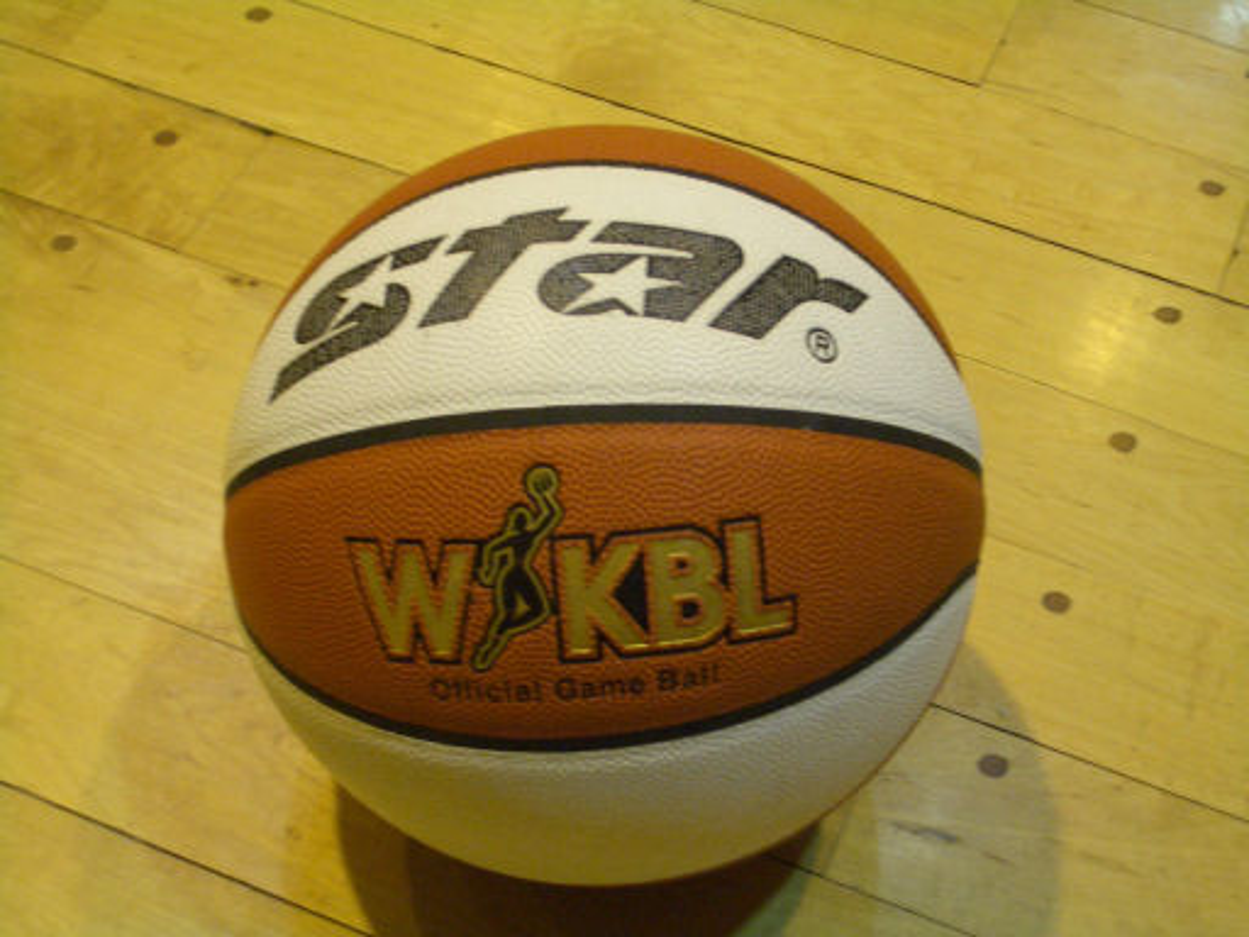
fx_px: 2237
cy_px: 468
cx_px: 624
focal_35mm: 62
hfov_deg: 31.2
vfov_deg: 23.7
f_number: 3.5
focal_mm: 10.2
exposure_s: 1/60
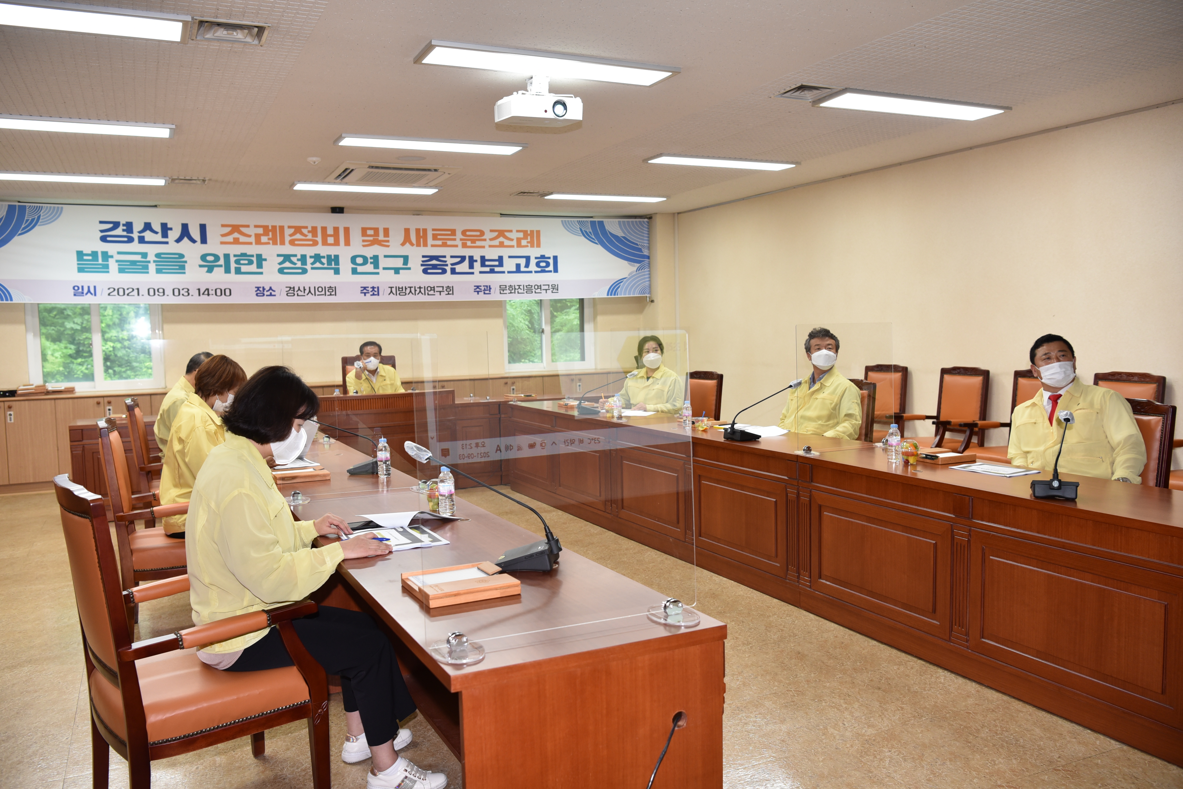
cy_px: 394
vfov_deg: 43.6
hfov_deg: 61.9
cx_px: 592
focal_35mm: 30
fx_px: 986
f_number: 4.5
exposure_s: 1/80
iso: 800
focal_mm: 30
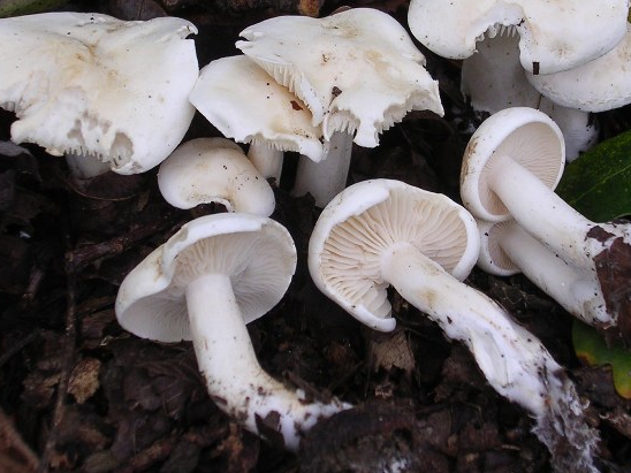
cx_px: 337
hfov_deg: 21.3
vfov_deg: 16.0
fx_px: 1677
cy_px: 178
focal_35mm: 92
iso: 100
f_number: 3.5
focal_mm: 9.6
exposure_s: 1/17.8
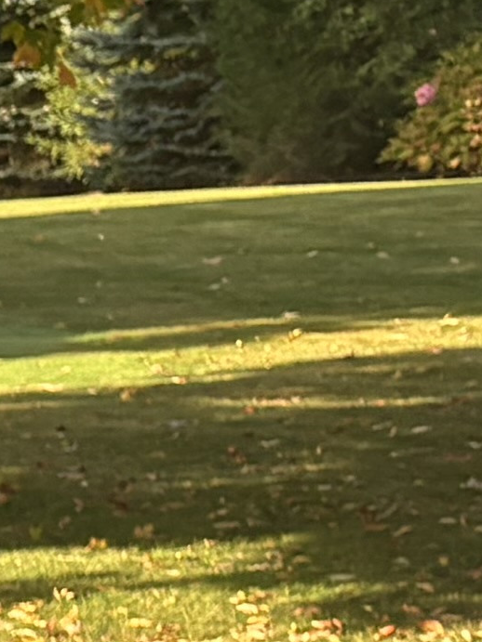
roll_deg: +0.5
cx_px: -1961
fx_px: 3993
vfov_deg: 8.9
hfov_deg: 5.3
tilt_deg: -7.9
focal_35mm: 215
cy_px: 1115
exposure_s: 1/417
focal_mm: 5.96
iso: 50
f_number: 1.6
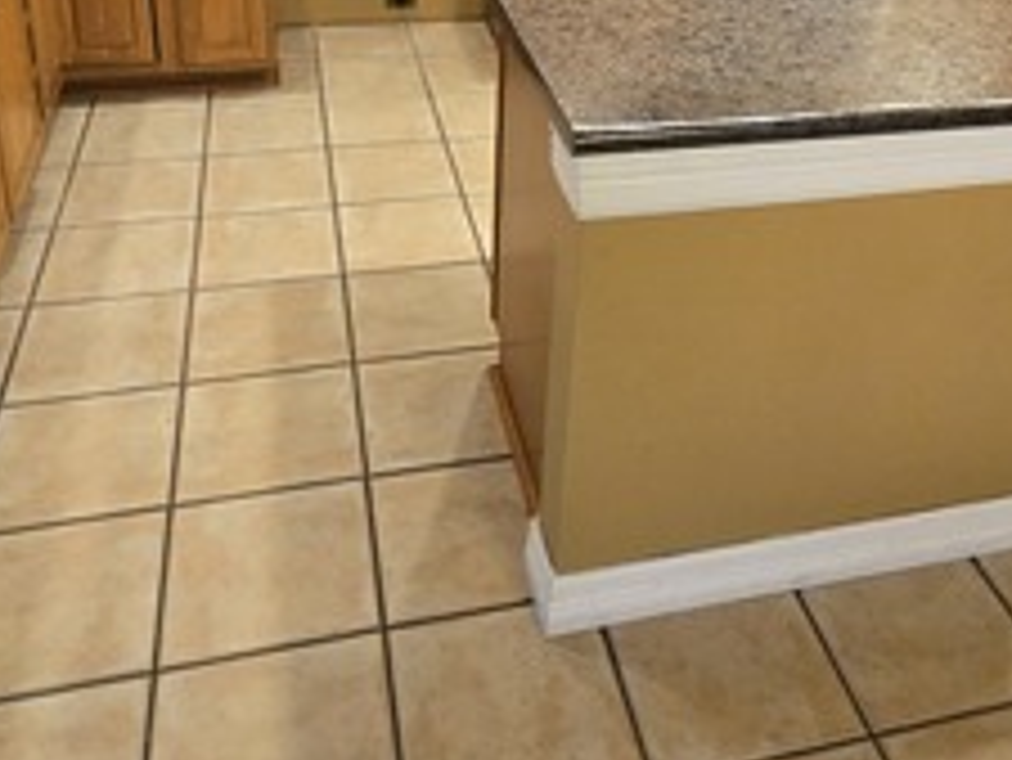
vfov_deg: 36.0
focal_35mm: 37
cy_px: 58
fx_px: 1082
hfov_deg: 49.7
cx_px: 621
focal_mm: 1.7
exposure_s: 1/60
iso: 500
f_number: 2.2
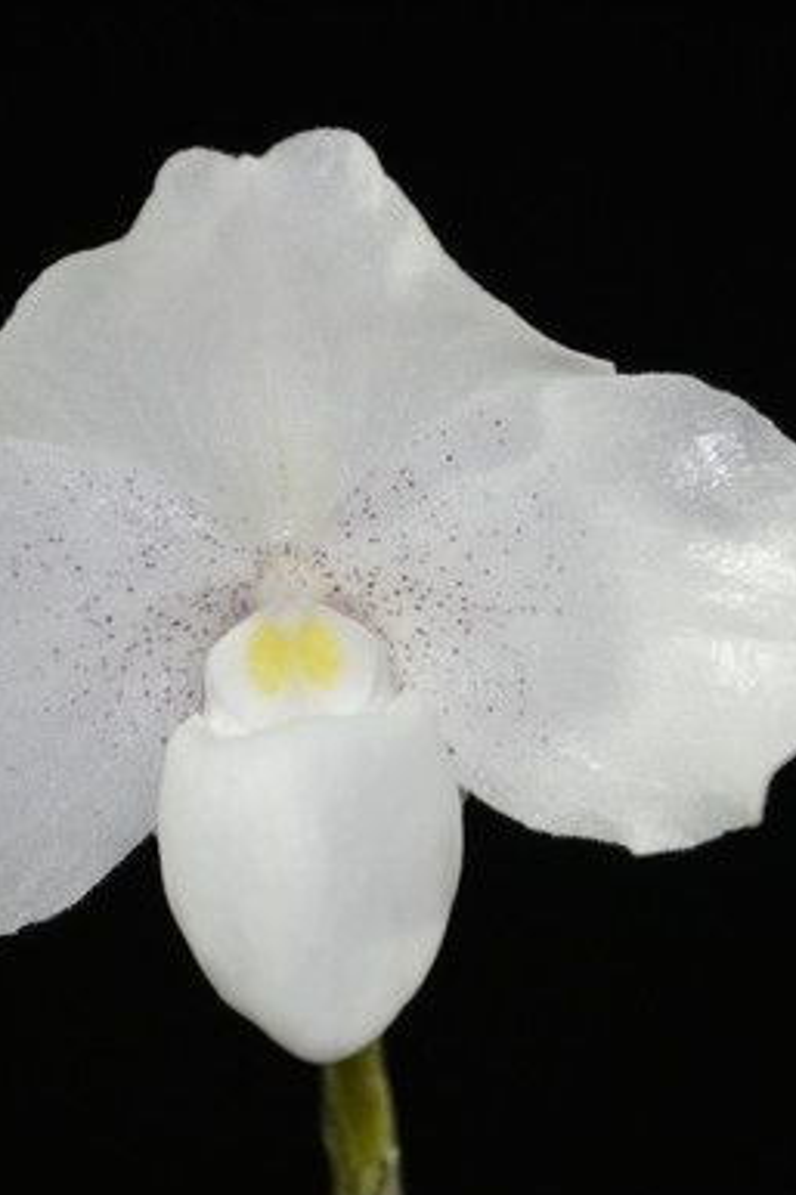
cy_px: 658
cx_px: 313
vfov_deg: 15.0
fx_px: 4542
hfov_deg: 10.0
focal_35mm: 137
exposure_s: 1/60
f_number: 5.6
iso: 400
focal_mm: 55
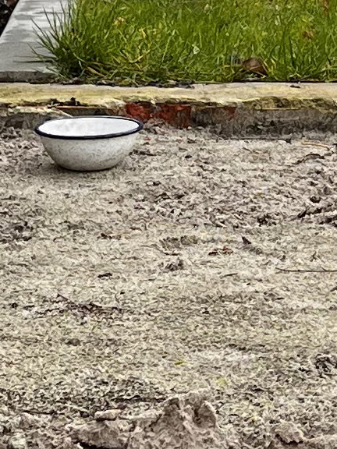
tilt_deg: +0.4
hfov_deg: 8.0
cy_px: -200
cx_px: 488
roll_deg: -0.8
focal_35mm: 182
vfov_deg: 10.5
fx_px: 2362
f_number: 1.6
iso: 40
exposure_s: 1/202
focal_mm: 5.1
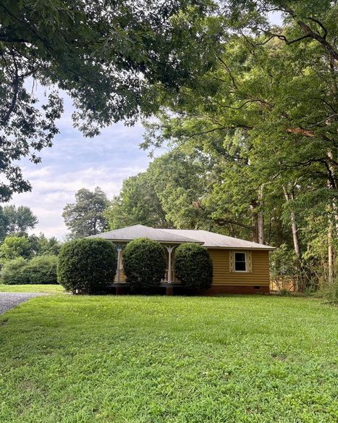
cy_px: 229
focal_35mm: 29
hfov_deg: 50.0
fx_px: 363
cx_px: 169
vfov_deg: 60.4
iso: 64
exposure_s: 1/230
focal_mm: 5.96
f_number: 1.6
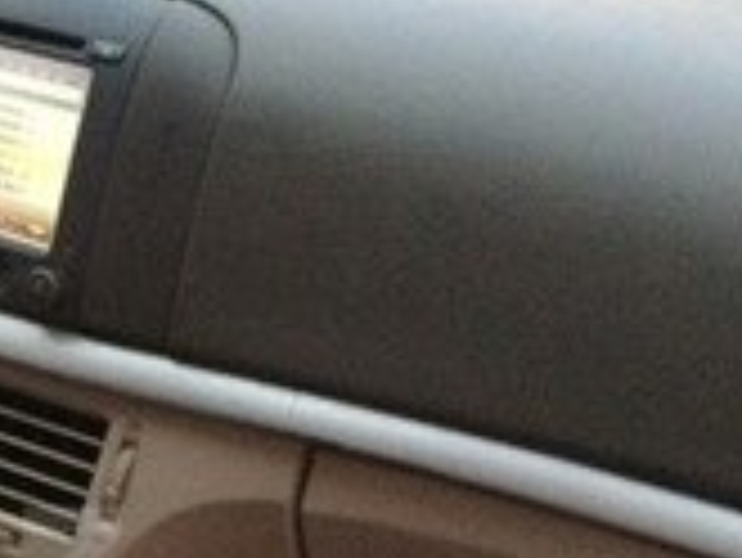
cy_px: 574
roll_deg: +3.6
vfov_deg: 12.6
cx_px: -337
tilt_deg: -29.5
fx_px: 2488
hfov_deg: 15.7
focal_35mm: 116
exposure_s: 1/25
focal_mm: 4.15
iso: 320
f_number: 2.2
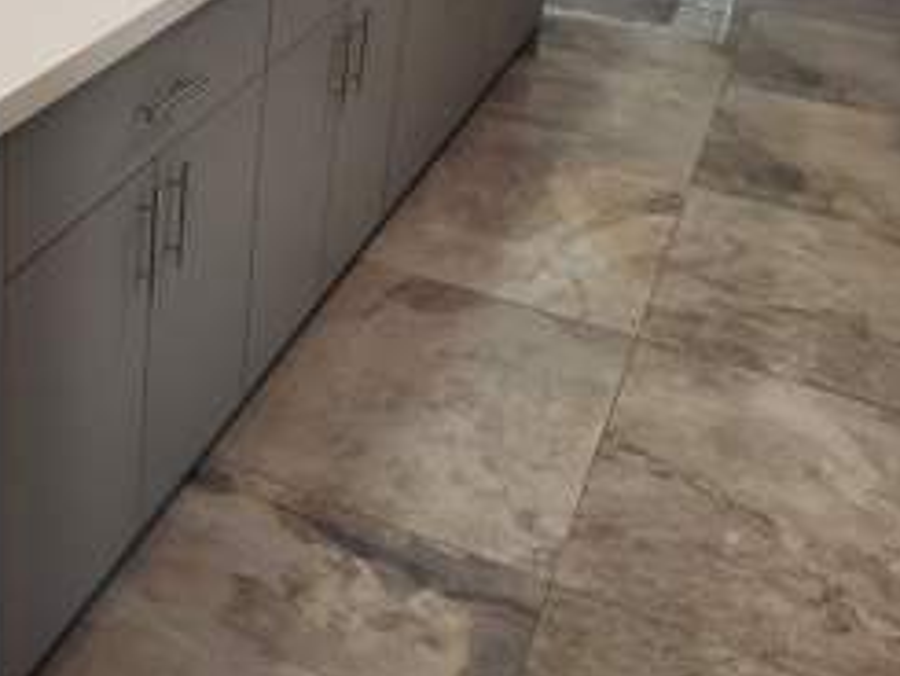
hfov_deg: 35.3
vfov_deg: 27.5
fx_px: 1327
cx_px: 92
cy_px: 59
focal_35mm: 51
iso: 200
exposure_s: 1/60
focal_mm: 4.3
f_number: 2.4
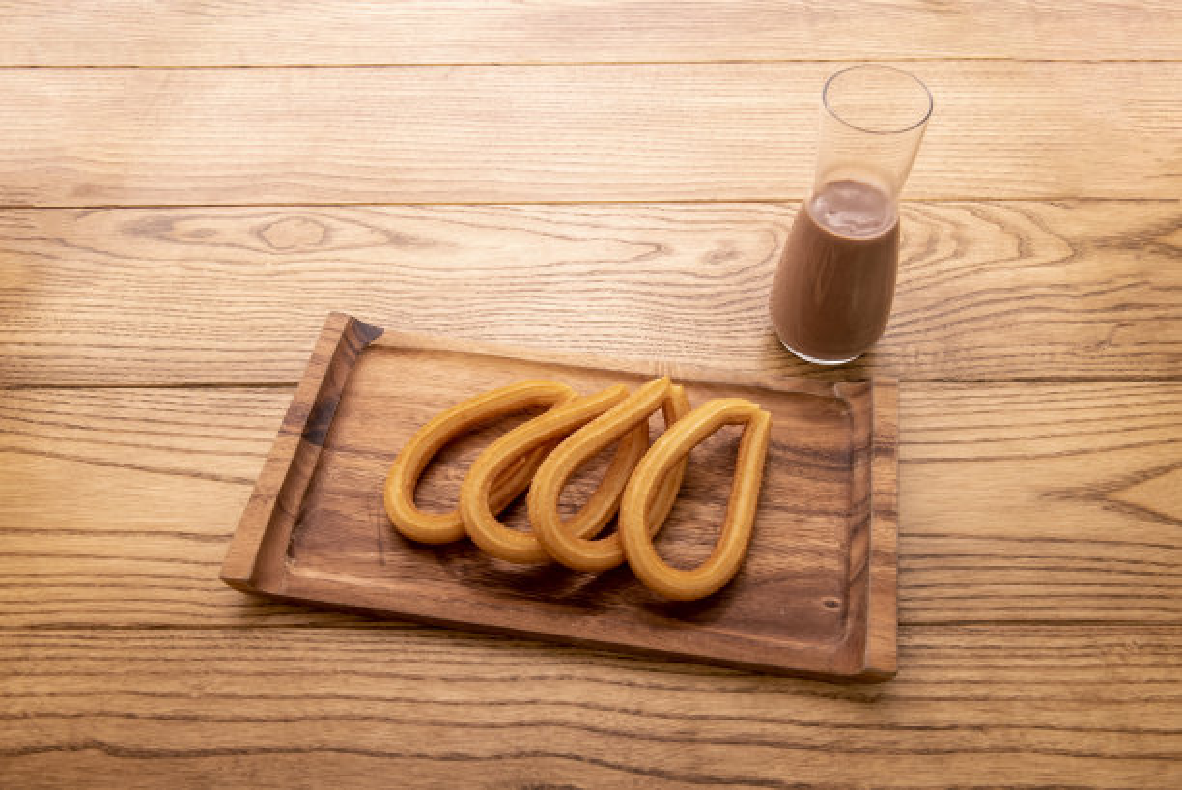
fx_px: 1150
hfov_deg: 54.4
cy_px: 395
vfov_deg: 37.9
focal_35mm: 35
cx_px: 591
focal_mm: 35
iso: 200
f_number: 10
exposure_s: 1/1.67
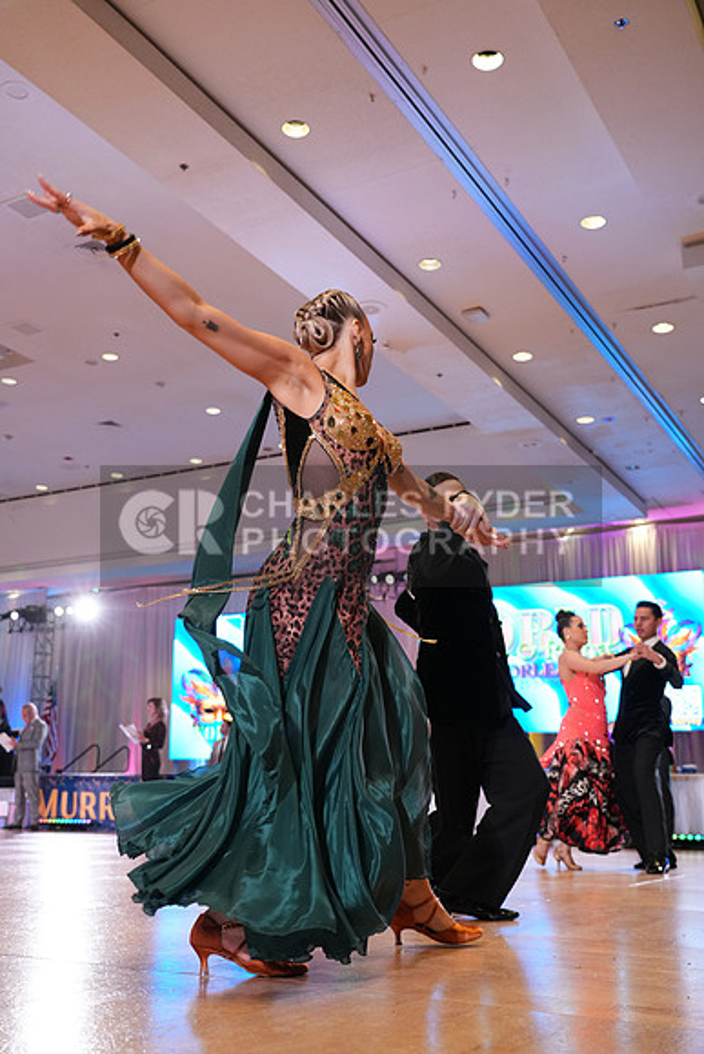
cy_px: 527
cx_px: 352
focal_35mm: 34
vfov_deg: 55.8
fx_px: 997
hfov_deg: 38.9
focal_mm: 34
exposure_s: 1/320
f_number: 4
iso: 2000
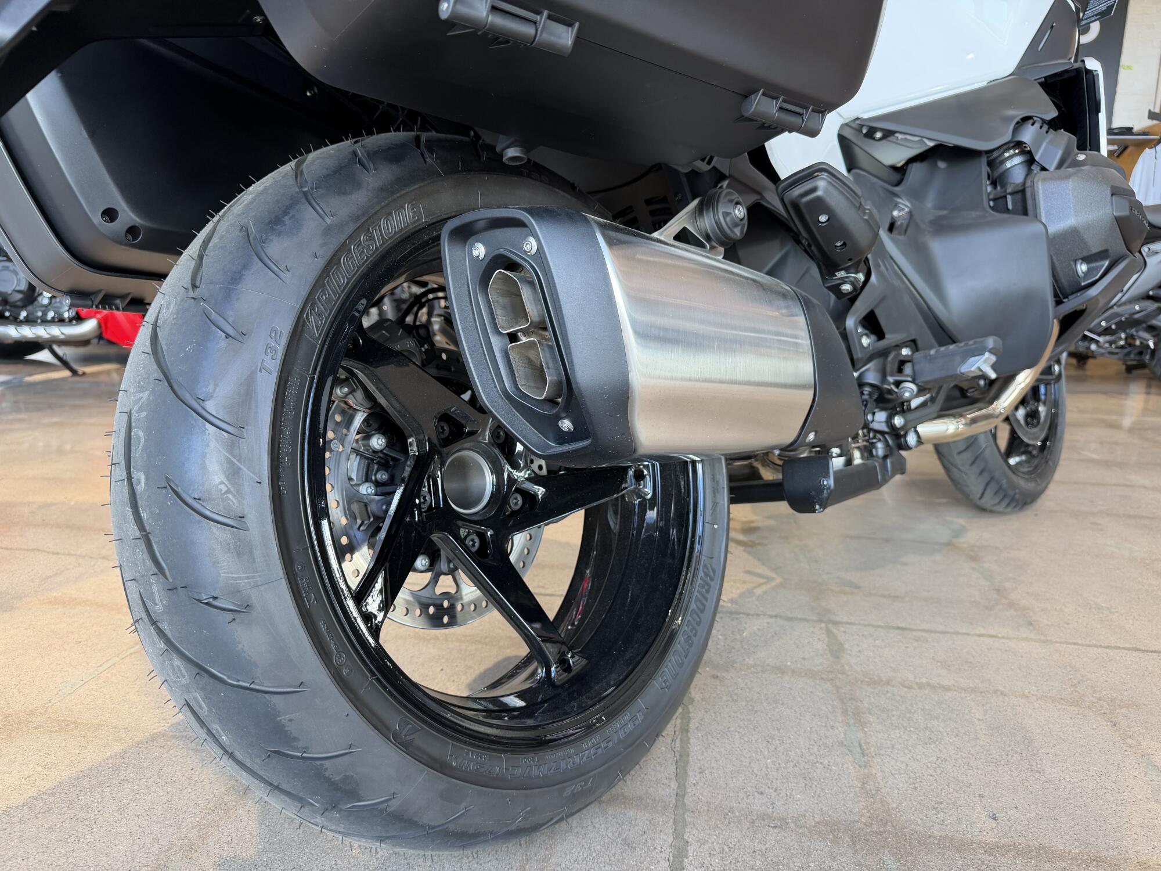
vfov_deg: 56.8
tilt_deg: -11.5
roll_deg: +0.4
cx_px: 580
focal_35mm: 24
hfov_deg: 71.6
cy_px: 436
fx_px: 805
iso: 125
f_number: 1.78
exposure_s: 1/60
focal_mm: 6.76
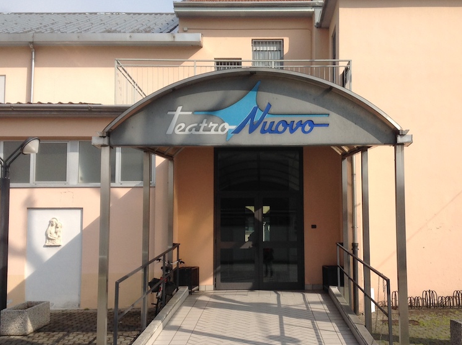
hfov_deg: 40.4
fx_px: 626
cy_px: 199
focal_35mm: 47
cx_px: 265
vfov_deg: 30.7
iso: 50
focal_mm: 4.28
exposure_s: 1/2160
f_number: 2.4
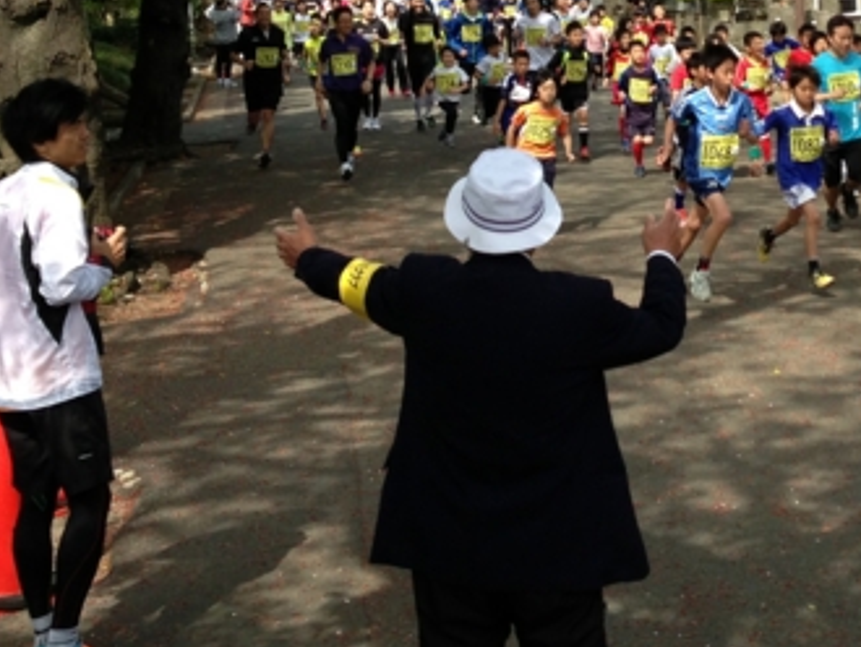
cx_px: 681
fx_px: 1991
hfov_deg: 24.0
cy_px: 68
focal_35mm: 80
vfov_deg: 18.2
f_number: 2.4
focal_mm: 4.13
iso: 80
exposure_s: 1/834
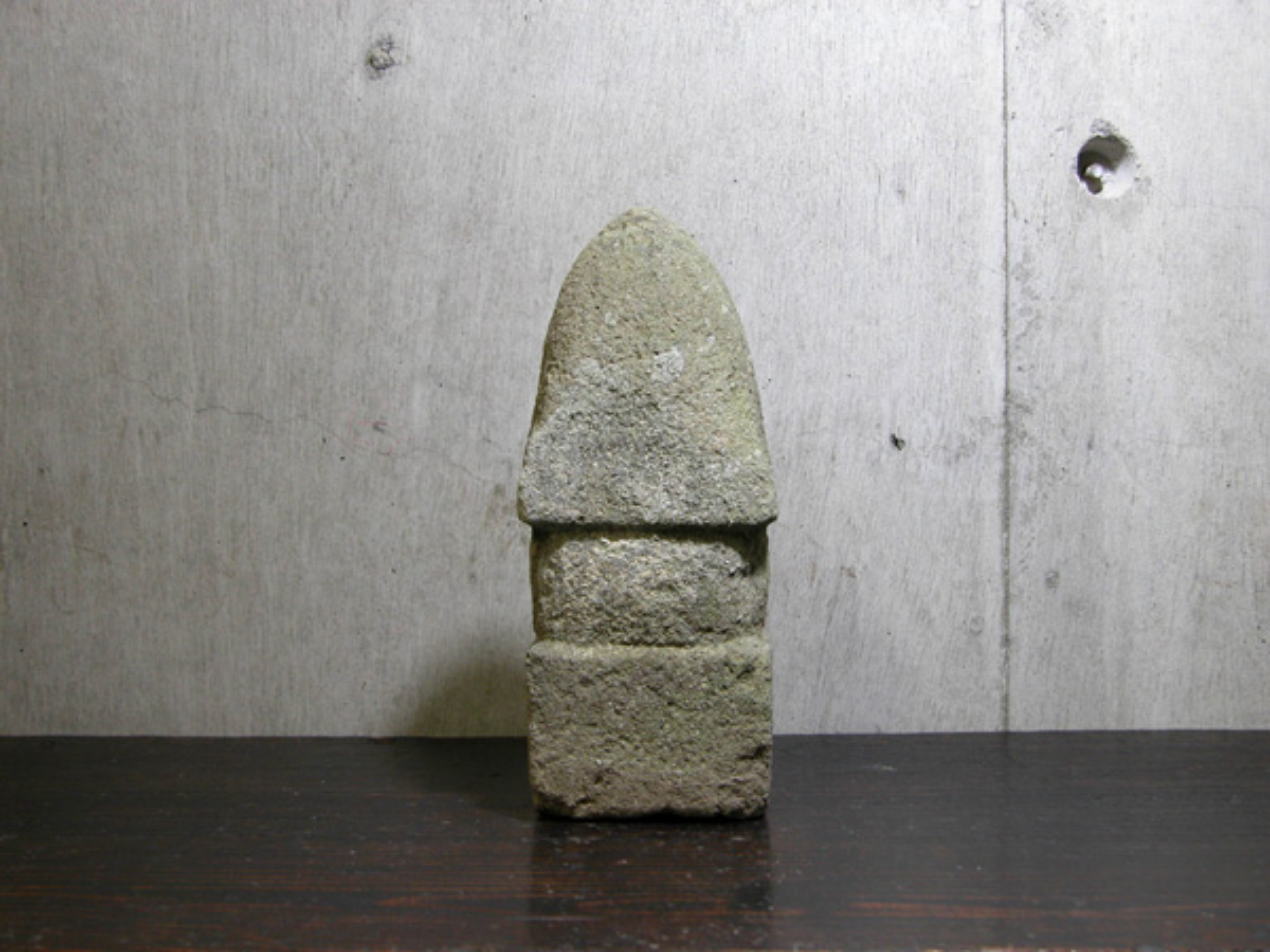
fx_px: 1834
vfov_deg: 29.1
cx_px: 635
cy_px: 476
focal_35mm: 50
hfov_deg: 38.2
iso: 100
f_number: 3
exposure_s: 1/7.1
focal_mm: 12.7
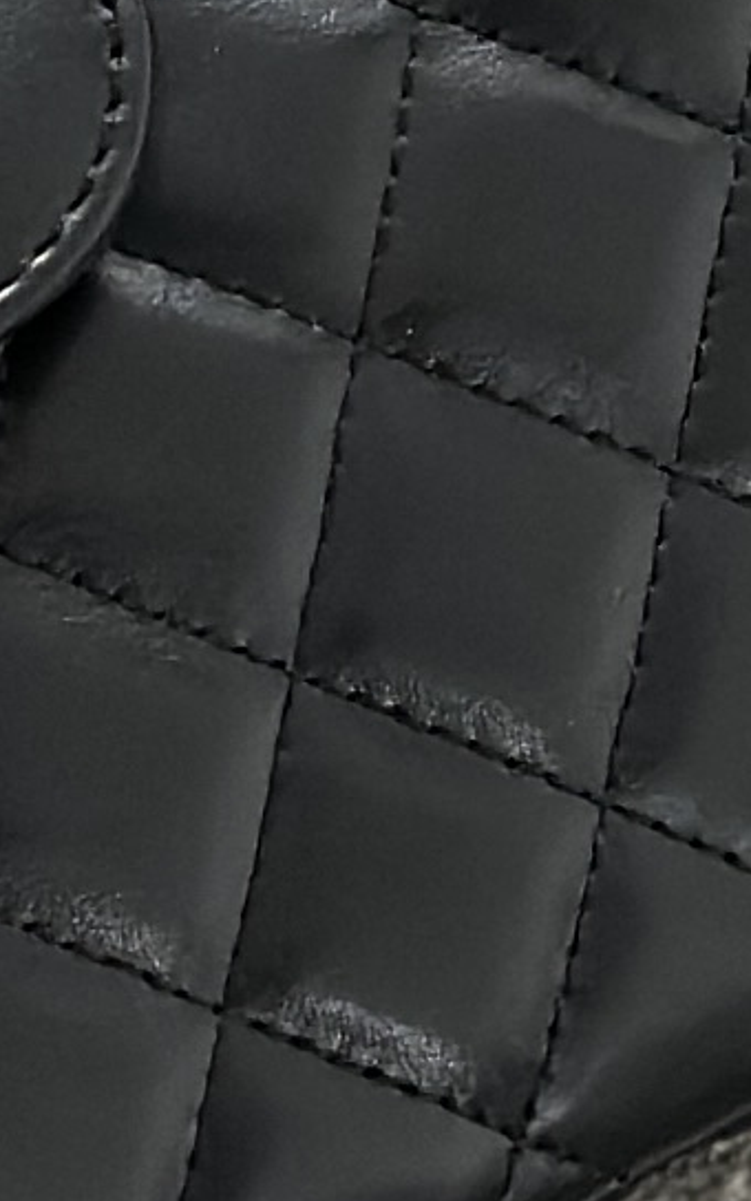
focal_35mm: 377
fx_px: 12346
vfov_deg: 5.6
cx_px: -778
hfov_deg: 3.5
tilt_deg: -59.5
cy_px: -86
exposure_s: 1/47
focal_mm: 6.86
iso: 400
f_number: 1.78
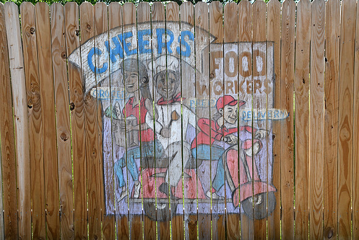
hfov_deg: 46.4
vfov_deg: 31.9
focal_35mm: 42
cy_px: 120
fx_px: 419
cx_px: 180
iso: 125
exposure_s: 1/125
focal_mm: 28
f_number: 9
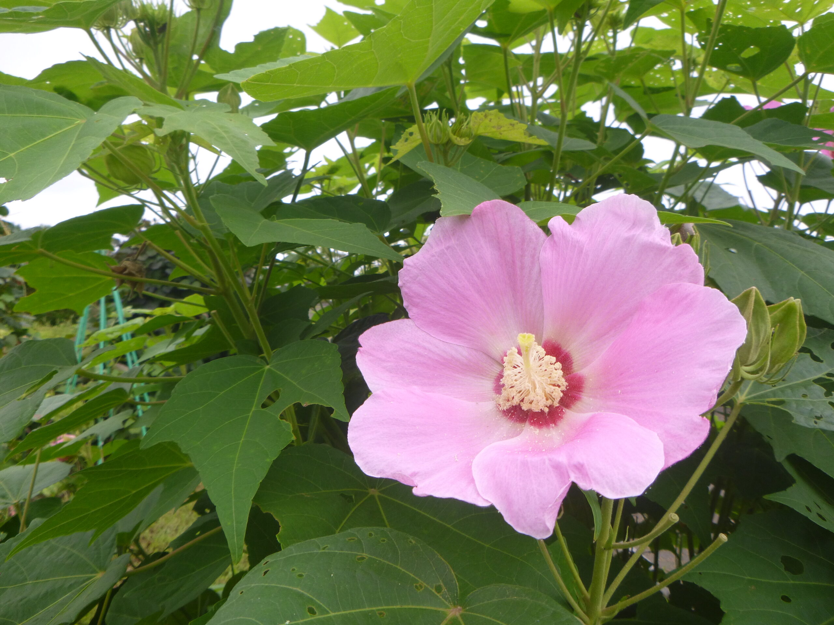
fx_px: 602
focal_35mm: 25
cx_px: 417
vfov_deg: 54.9
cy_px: 312
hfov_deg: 69.4
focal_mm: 4.5
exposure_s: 1/160
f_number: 3.9
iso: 100
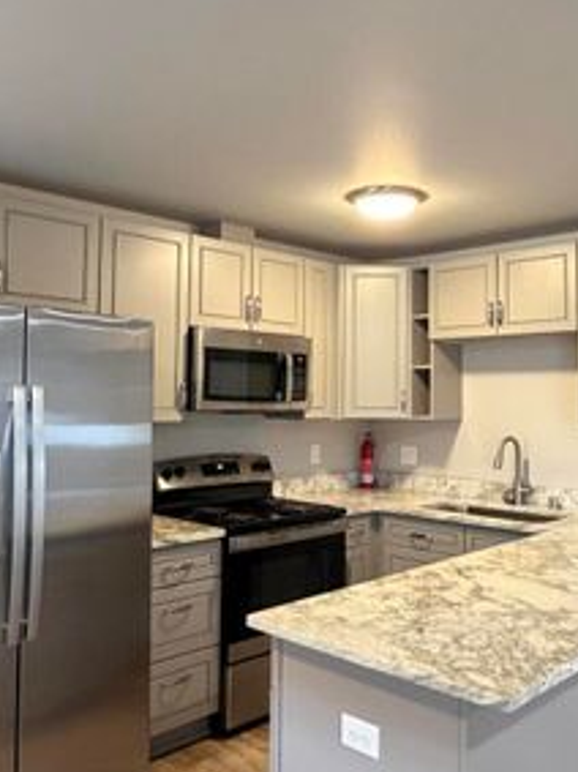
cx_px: 354
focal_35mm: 33
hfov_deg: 42.6
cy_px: 372
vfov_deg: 55.4
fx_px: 735
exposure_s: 1/60
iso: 640
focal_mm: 2.22
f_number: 2.2
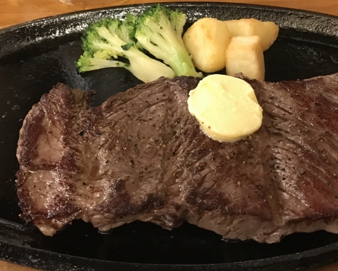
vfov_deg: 31.3
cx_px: 182
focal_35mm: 47
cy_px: 58
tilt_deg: -45.3
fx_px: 470
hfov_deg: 39.5
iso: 80
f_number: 1.8
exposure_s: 1/7
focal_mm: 3.99
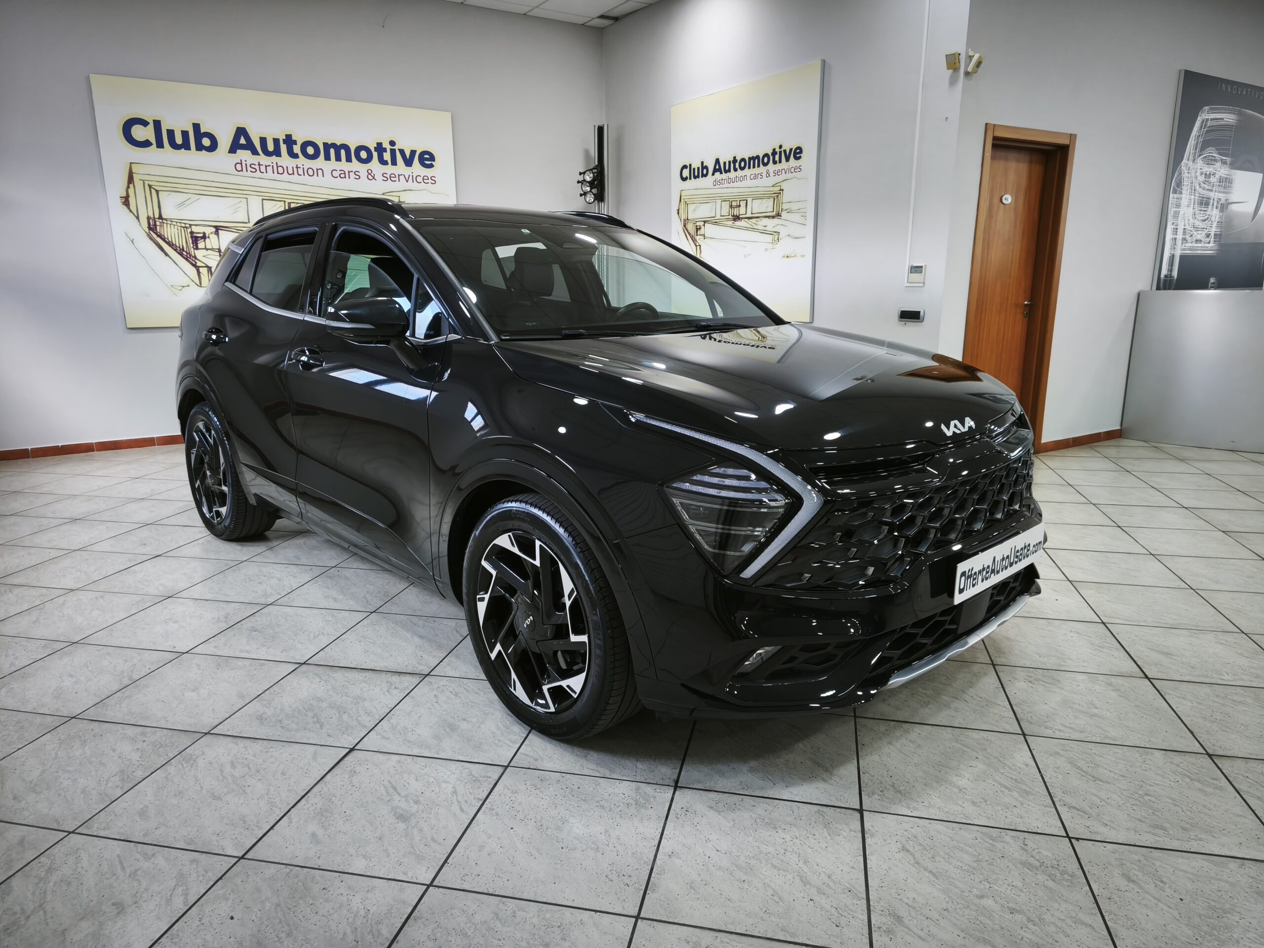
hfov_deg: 73.9
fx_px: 840
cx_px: 632
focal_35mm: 23
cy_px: 474
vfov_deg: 58.9
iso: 800
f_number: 1.7
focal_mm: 5.35
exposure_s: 1/50
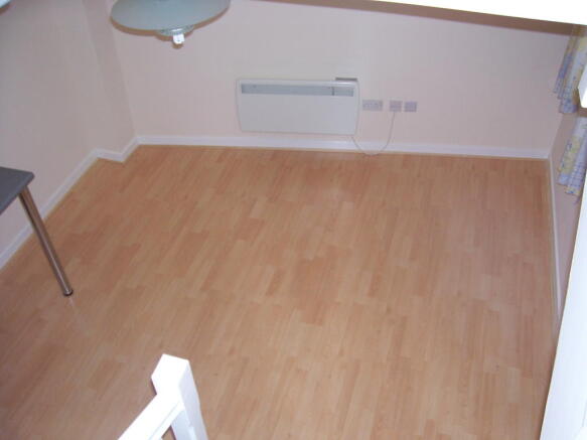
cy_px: 220
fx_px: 576
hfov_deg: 54.0
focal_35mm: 34
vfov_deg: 41.8
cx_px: 294
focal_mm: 5.6
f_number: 2.7
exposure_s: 1/60
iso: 125
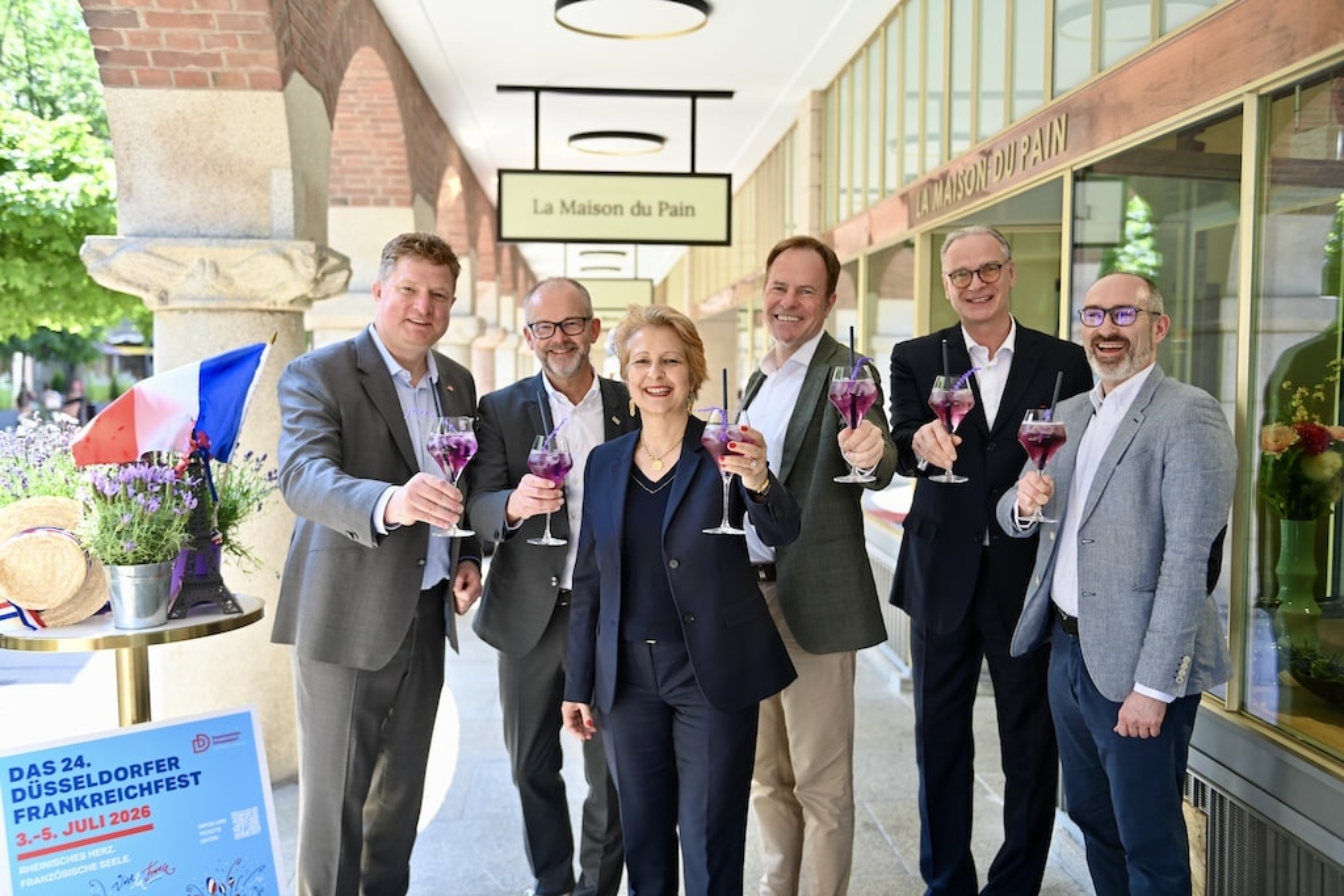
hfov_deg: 55.8
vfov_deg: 38.9
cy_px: 448
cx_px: 672
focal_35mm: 34
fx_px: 1269
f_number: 2.8
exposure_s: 1/100
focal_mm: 34
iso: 100
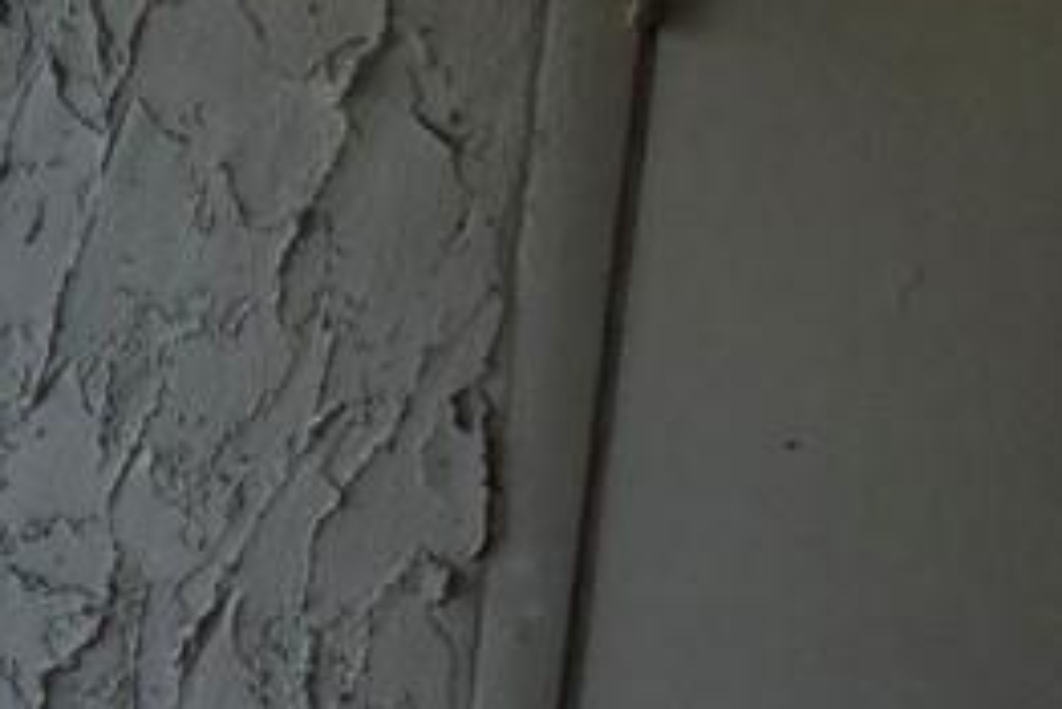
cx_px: -1897
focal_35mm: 146
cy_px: 972
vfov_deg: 9.2
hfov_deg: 10.7
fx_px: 4309
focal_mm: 5.4
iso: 25
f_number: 1.8
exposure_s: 1/532
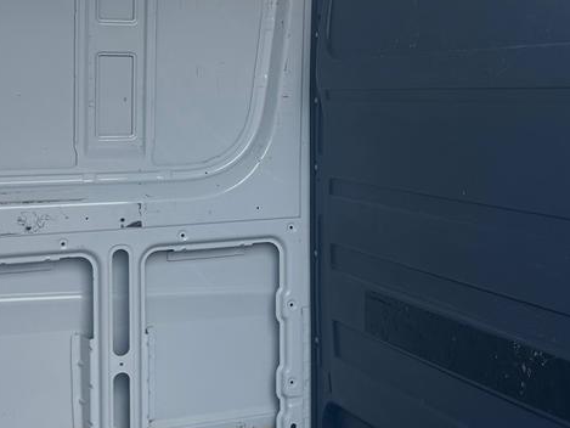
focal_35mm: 71
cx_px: 439
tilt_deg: -2.6
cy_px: 107
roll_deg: +2.4
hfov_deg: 27.0
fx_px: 1169
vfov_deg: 20.6
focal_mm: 5.7
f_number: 1.5
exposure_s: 1/846
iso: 50
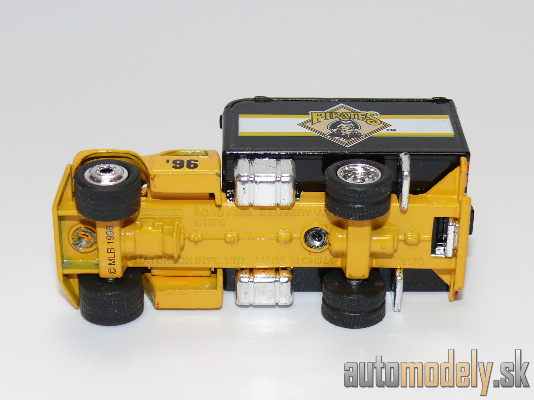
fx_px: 1373
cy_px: 200
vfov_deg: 16.6
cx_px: 267
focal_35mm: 89
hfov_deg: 22.0
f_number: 4
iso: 100
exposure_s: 1/30
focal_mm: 12.4
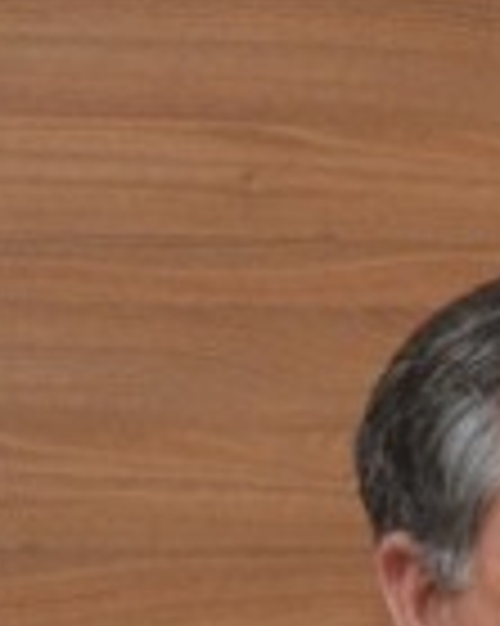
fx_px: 5481
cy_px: 662
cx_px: 2495
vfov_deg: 6.5
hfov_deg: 4.5
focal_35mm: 296
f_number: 4.5
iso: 800
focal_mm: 38
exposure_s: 1/80
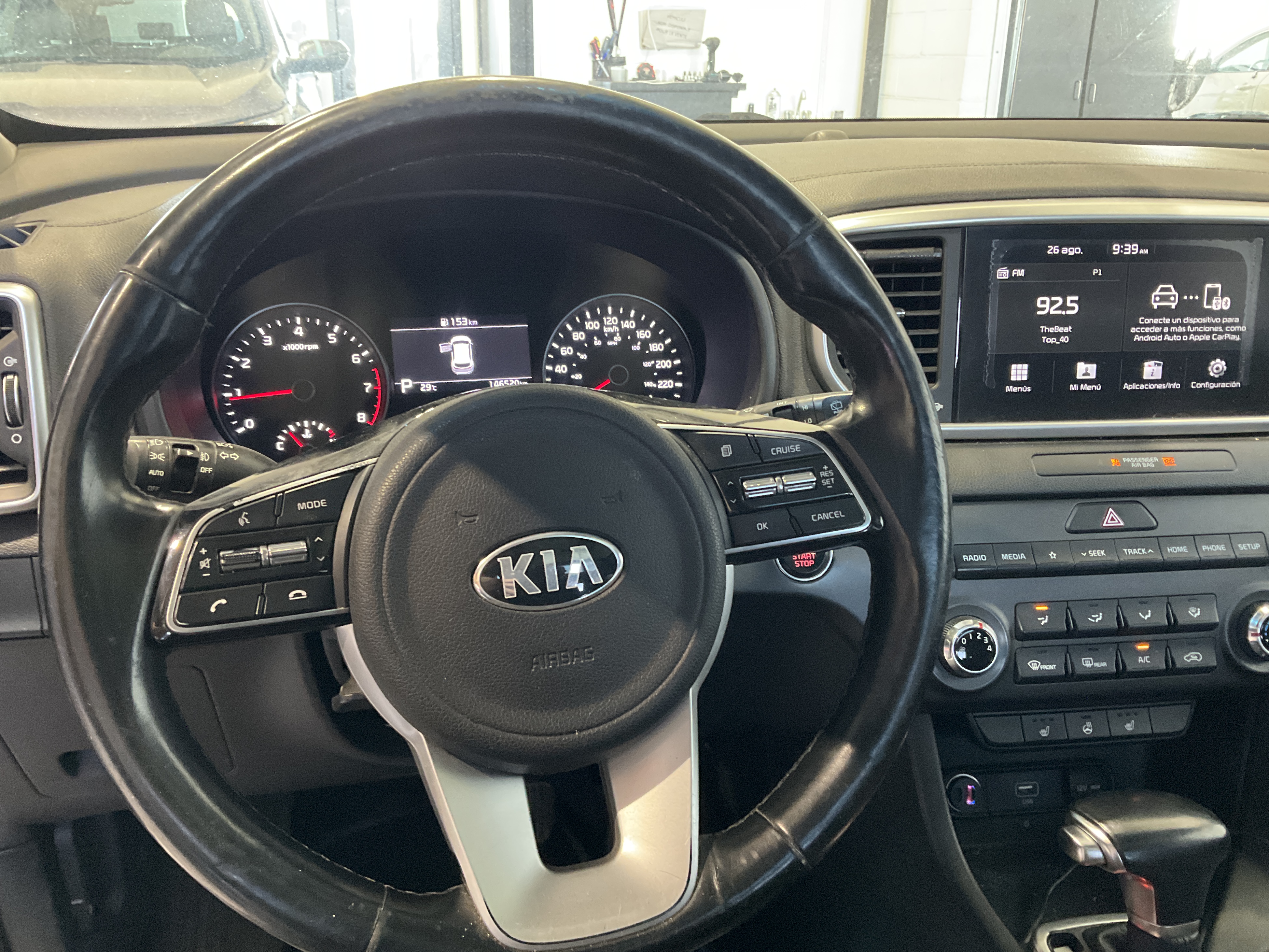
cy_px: 477
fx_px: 1100
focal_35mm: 30
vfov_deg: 46.8
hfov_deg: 60.0
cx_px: 625
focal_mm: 3
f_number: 1.8
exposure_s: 1/30
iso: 400
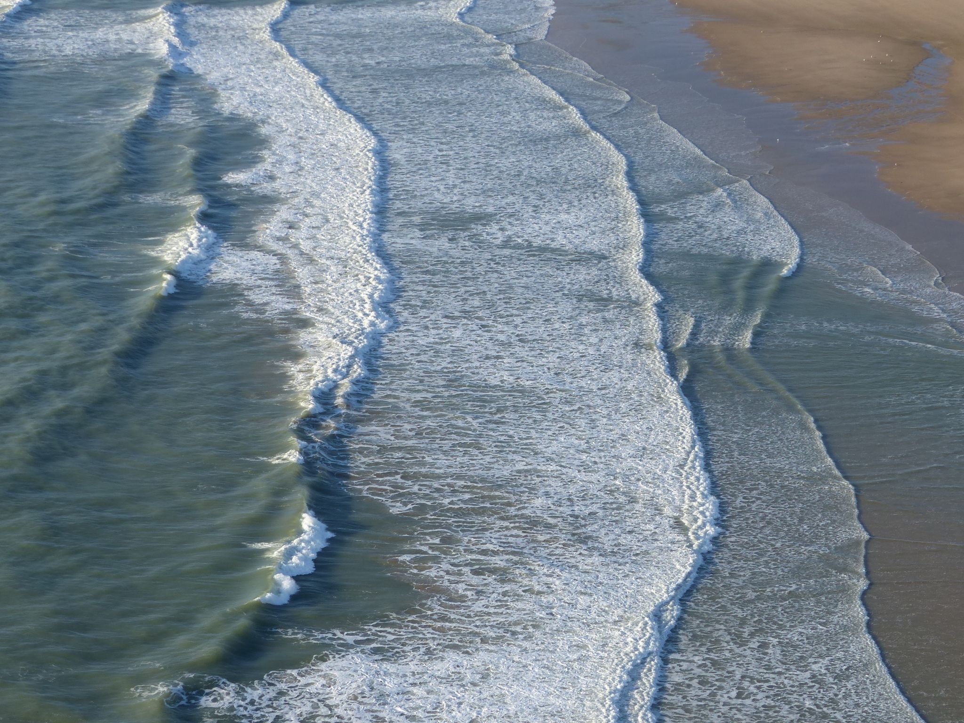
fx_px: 2980
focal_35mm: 107
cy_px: 362
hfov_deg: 18.4
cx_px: 482
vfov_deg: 13.8
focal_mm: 17.8
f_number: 4
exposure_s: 1/640
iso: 100
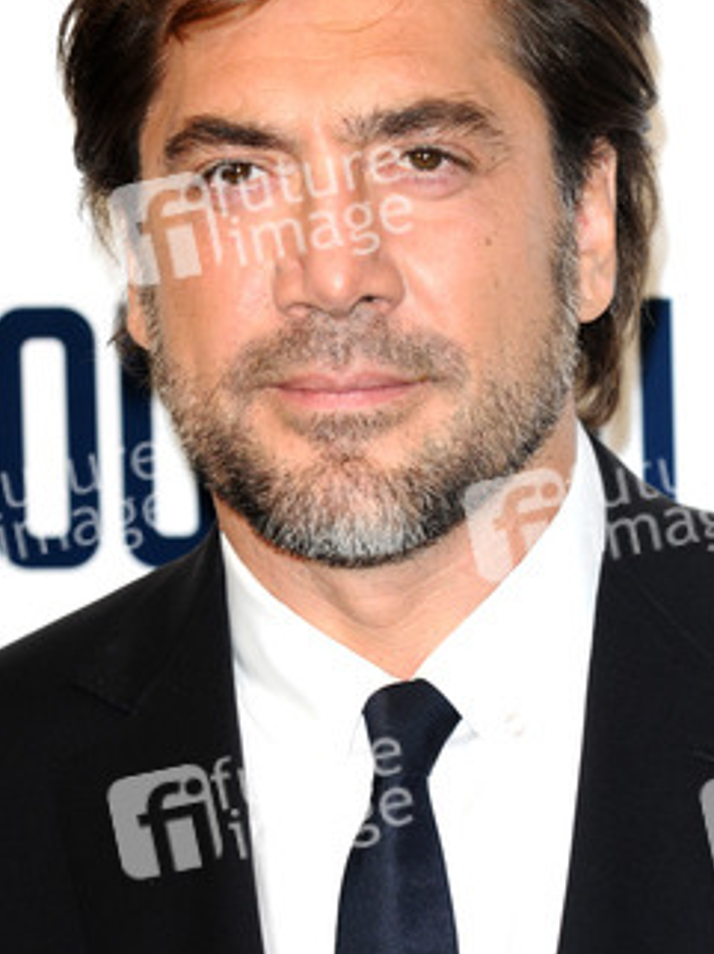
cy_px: 364
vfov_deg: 6.0
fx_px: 9132
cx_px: 348
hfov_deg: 4.5
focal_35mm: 332
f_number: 5
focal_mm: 185
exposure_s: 1/250
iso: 320
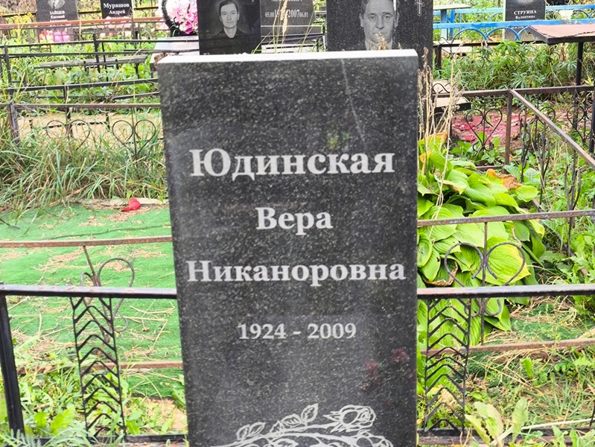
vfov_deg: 29.1
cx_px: 298
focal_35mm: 50
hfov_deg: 38.2
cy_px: 224
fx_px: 860
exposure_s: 1/141
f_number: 1.7
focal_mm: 4.71
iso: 50
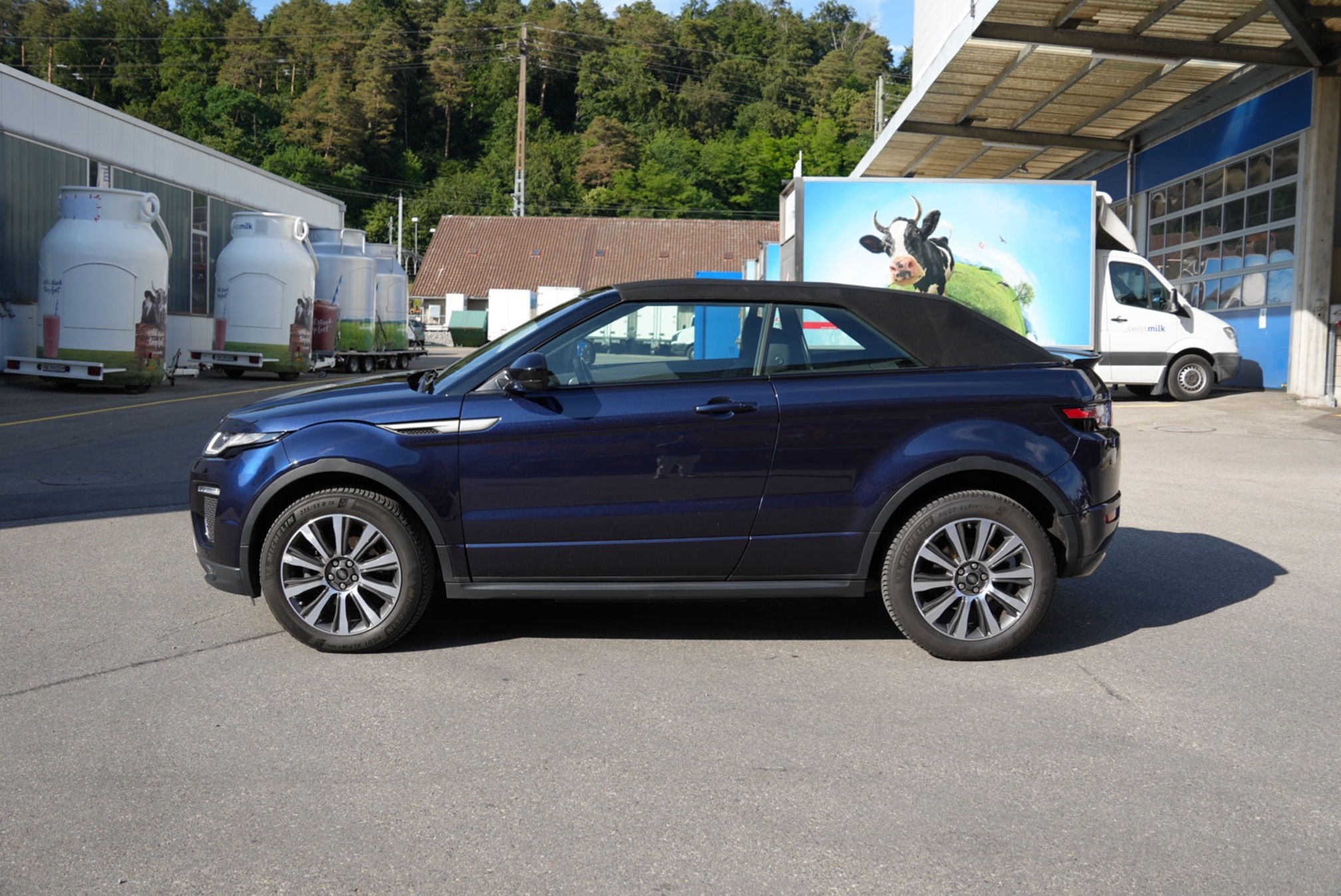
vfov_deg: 41.8
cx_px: 670
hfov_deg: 59.5
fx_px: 1174
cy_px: 448
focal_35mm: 32
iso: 100
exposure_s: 1/500
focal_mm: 21
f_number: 4.5
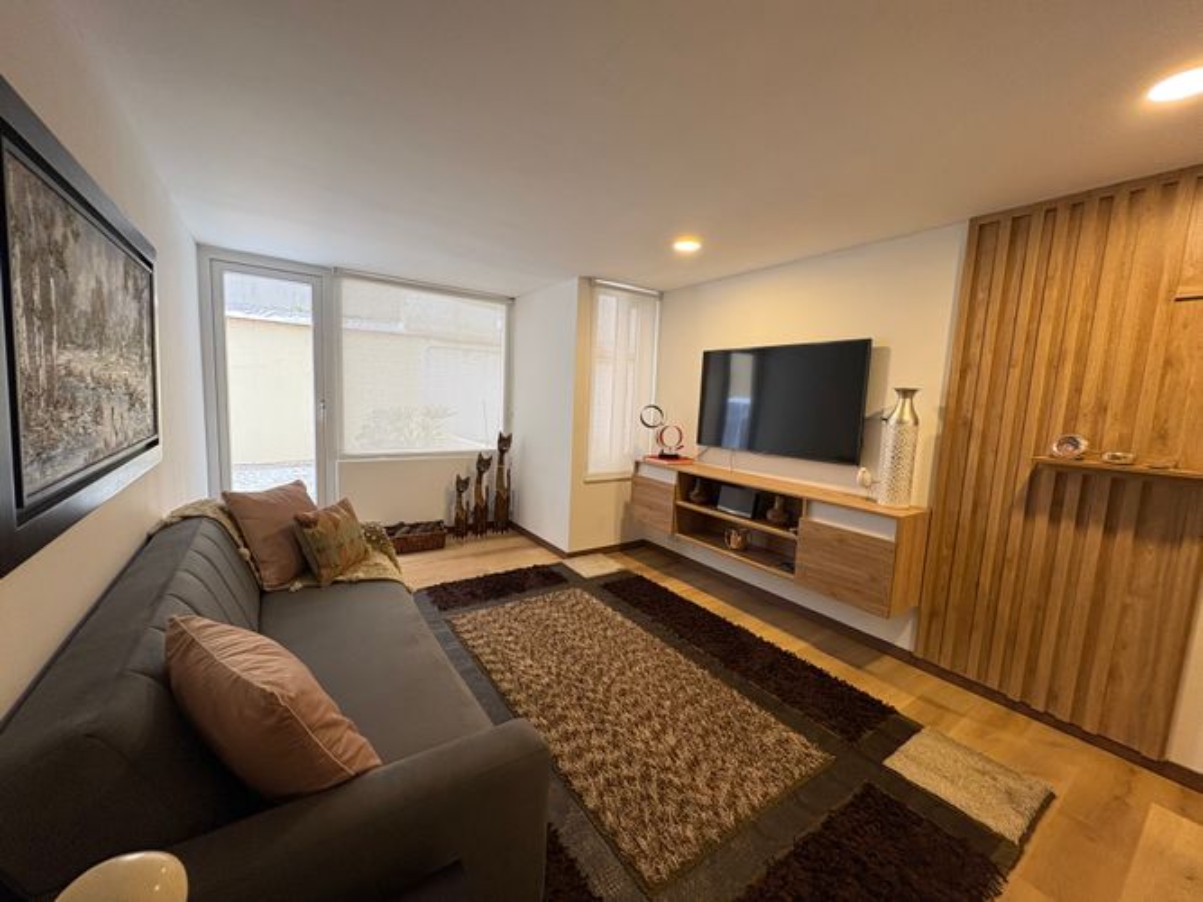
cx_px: 602
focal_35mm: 14
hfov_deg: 102.1
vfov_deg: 85.7
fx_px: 486
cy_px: 451
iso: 125
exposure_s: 1/60
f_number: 2.2
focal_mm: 2.22
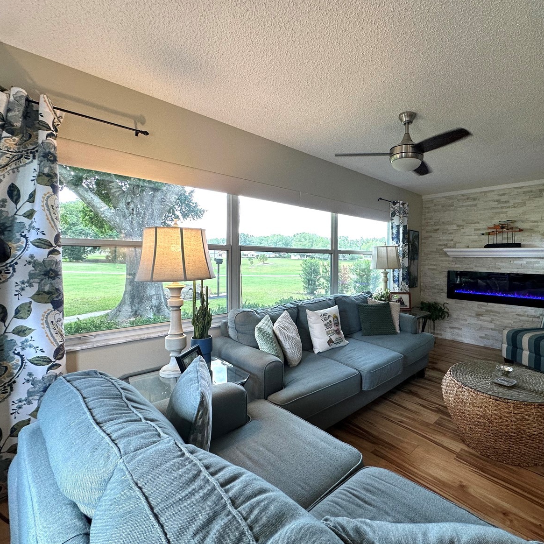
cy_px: 268
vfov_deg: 84.0
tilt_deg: -1.7
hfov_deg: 82.3
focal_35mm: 17
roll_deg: -1.3
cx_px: 341
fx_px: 302
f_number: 2.2
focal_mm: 2.22
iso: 125
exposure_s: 1/120
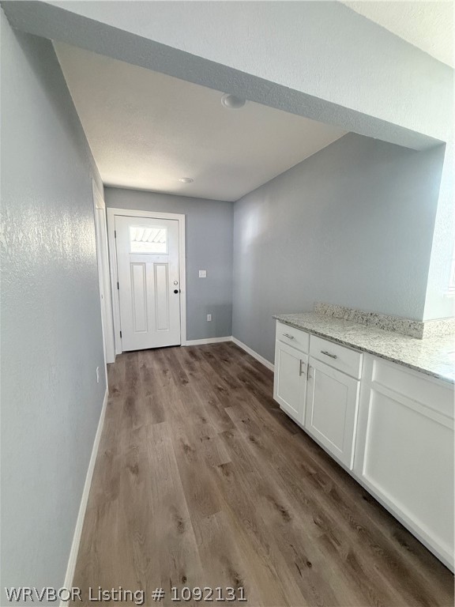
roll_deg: -1.3
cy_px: 304
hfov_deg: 85.7
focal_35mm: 14
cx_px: 228
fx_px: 245
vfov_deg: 102.1
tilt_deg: -8.6
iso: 320
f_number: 2.2
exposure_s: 1/64
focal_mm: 2.22
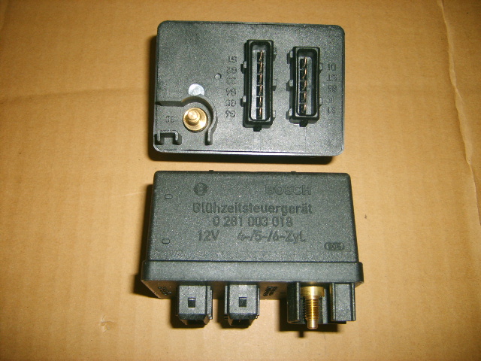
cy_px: 180
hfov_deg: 52.6
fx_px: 486
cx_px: 240
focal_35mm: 35
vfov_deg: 40.7
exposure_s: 1/30
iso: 100
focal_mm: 5.8
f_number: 2.8
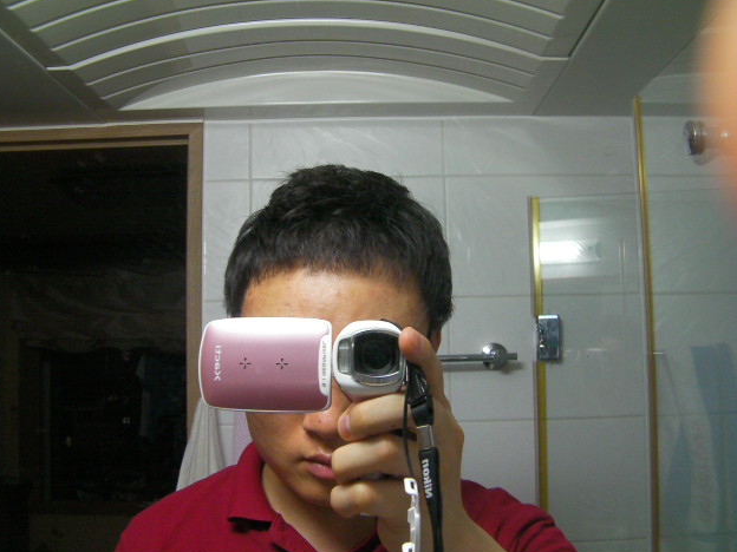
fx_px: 830
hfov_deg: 47.9
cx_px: 370
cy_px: 275
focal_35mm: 39
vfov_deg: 36.8
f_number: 3.5
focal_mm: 6.8
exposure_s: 1/27.8
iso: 200
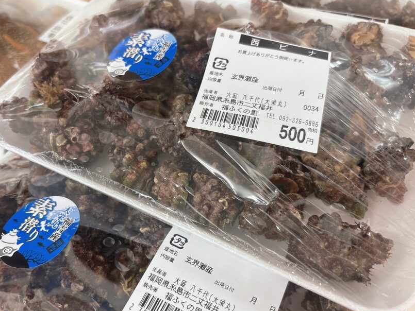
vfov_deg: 45.4
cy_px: 172
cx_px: 181
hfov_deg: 58.2
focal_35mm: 31
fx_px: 372
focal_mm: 5.96
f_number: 1.6
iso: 125
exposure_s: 1/60
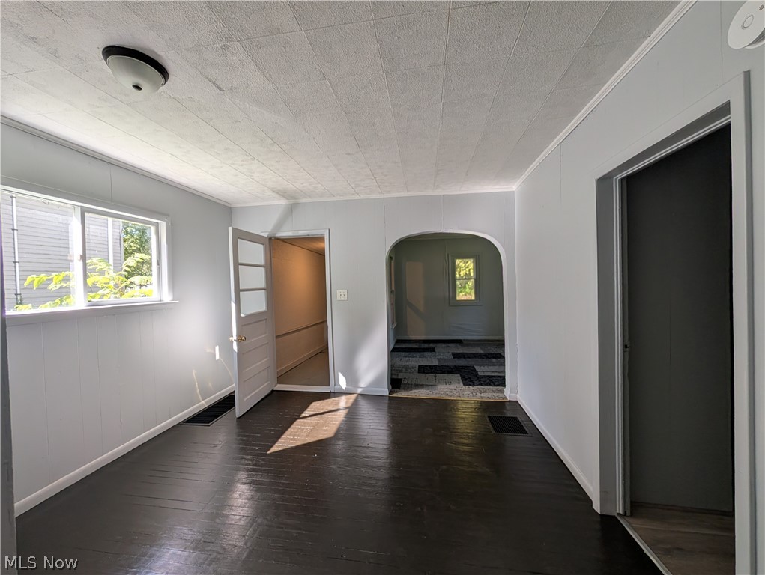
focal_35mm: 12
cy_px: 288
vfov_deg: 94.6
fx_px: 265
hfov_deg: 110.5
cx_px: 382
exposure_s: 1/342
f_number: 1.7
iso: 54
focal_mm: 2.02
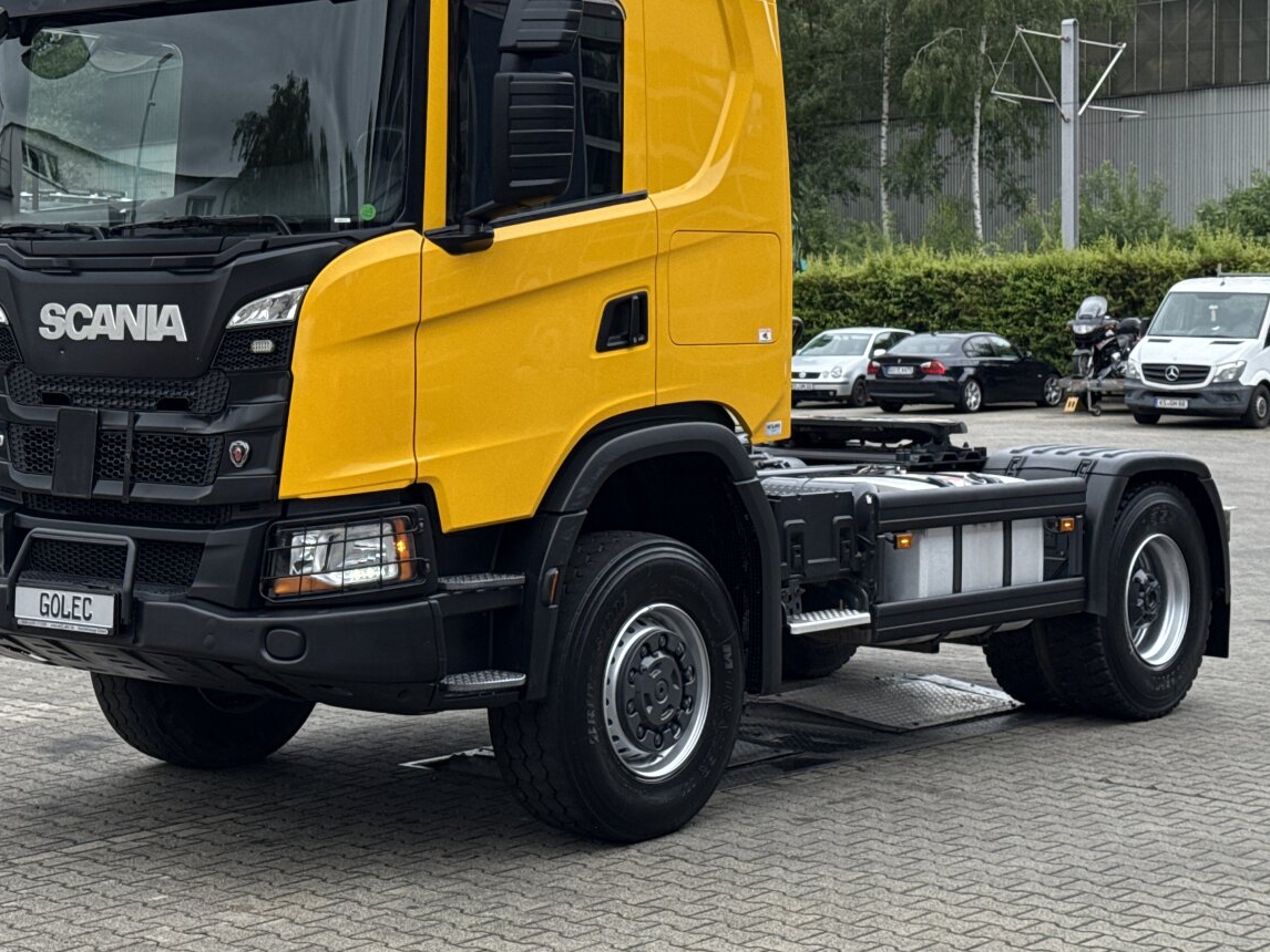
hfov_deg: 28.9
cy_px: 328
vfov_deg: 21.9
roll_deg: -0.1
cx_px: 574
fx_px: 2459
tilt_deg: +1.5
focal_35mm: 67
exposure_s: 1/1484
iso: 100
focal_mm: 6.76
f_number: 1.78
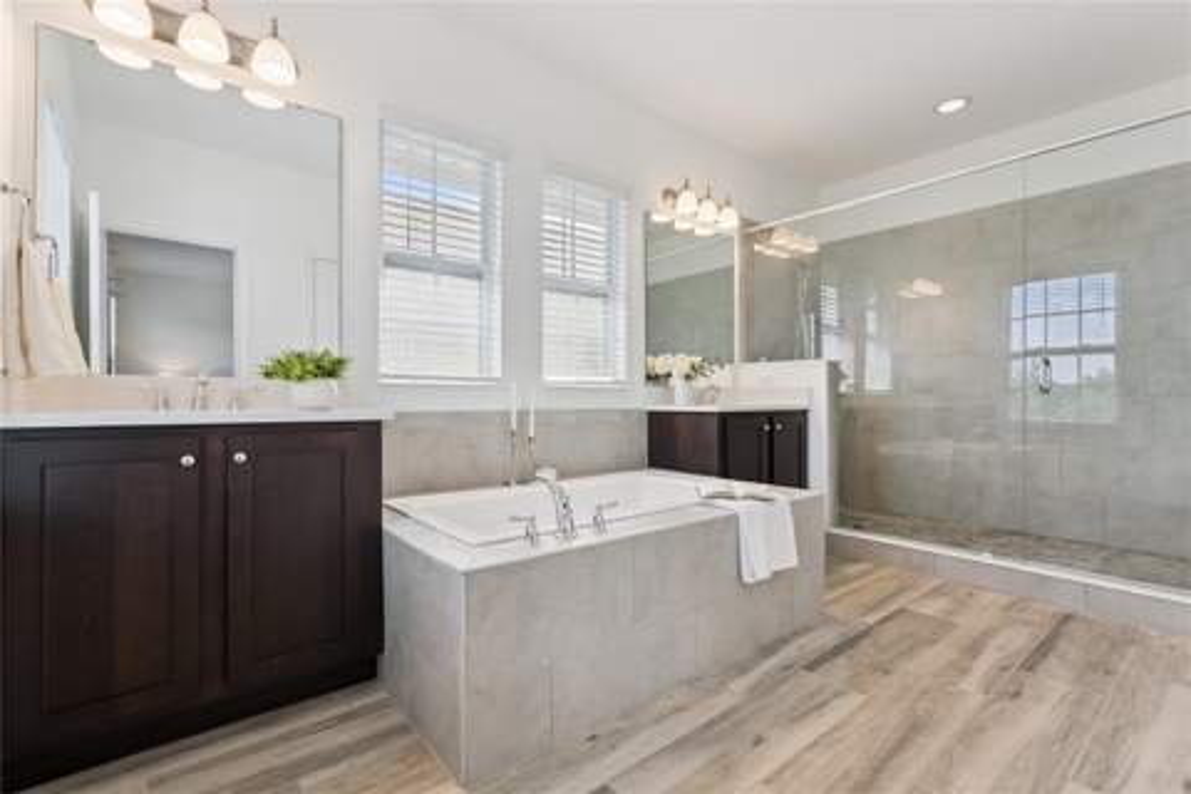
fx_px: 529
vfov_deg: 73.7
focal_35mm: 16
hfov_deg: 96.7
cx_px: 596
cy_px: 397
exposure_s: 1/60
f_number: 8
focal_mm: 16
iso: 320
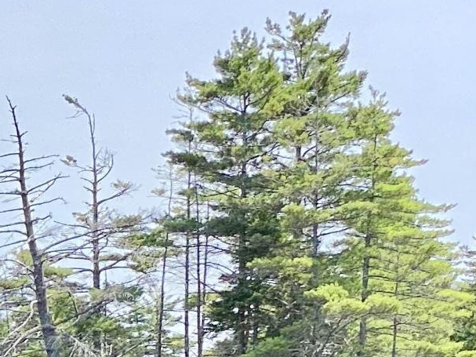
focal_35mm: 257
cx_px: -566
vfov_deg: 5.7
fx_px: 3533
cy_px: 698
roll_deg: +0.8
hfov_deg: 7.3
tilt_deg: -3.1
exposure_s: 1/1653
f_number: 2
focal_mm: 6
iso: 20
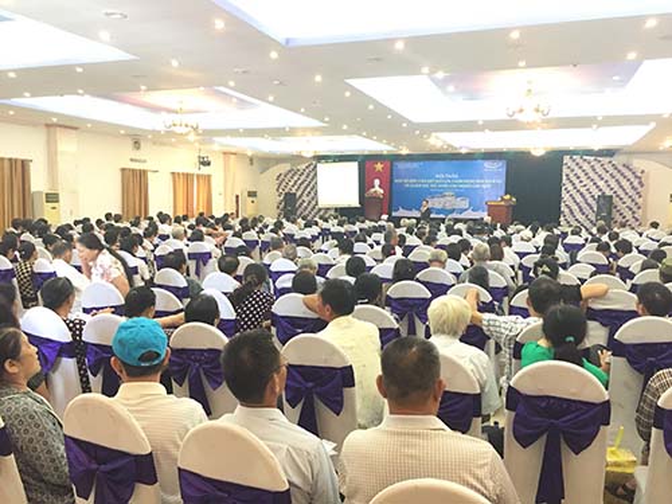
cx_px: 336
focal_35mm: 29
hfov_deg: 61.7
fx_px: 563
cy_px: 252
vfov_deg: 48.2
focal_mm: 4.15
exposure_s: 1/33
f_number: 2.2
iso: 320
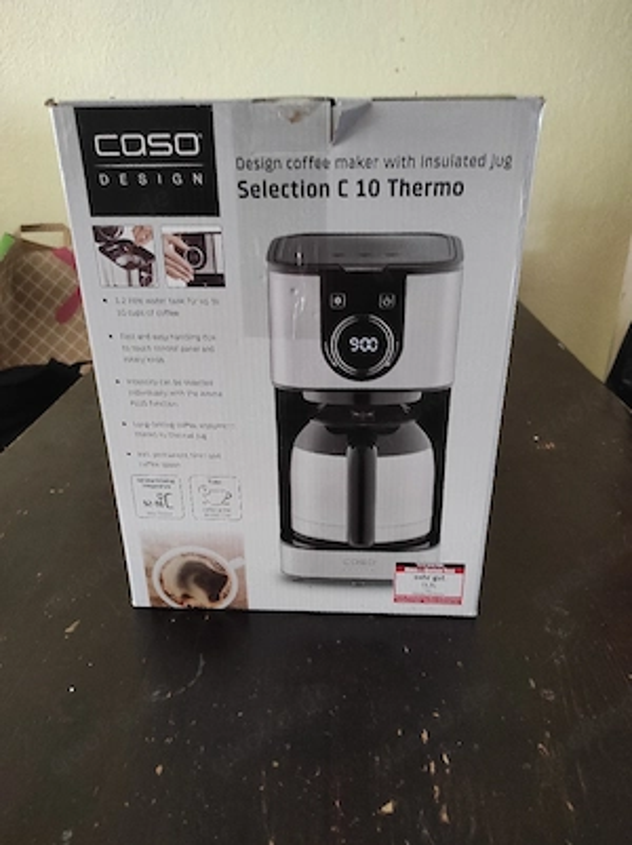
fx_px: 610
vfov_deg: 69.4
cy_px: 422
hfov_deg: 54.8
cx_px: 316
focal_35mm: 25
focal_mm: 5.43
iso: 1591
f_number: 1.89
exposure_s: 1/20
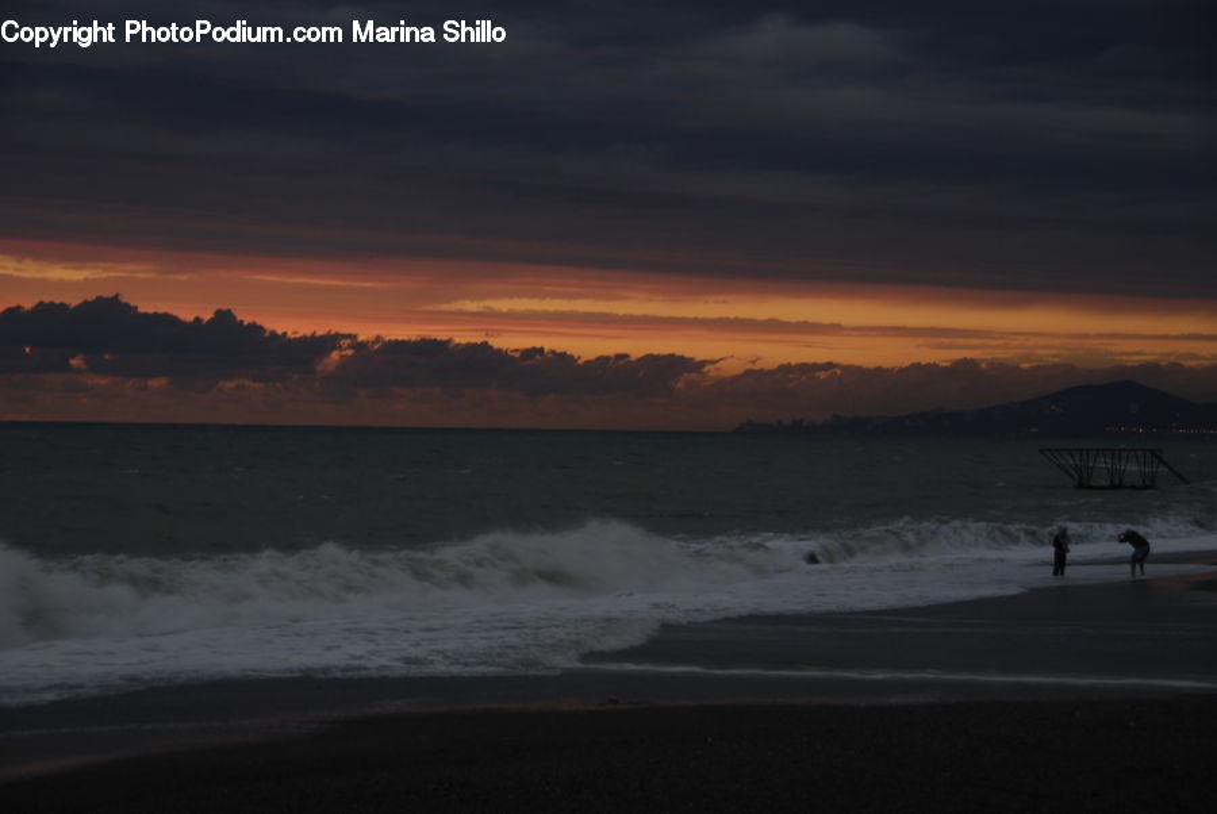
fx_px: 2792
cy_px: 407
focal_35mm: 82
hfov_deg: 24.6
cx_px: 608
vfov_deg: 16.6
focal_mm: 55
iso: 100
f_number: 4.8
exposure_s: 1/15
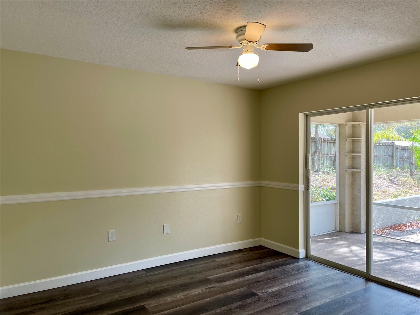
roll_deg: -0.1
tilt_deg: +0.1
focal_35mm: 26
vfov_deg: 53.1
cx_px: 210
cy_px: 158
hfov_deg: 67.3
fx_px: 315
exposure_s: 1/120
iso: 50
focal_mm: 4.2
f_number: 1.6
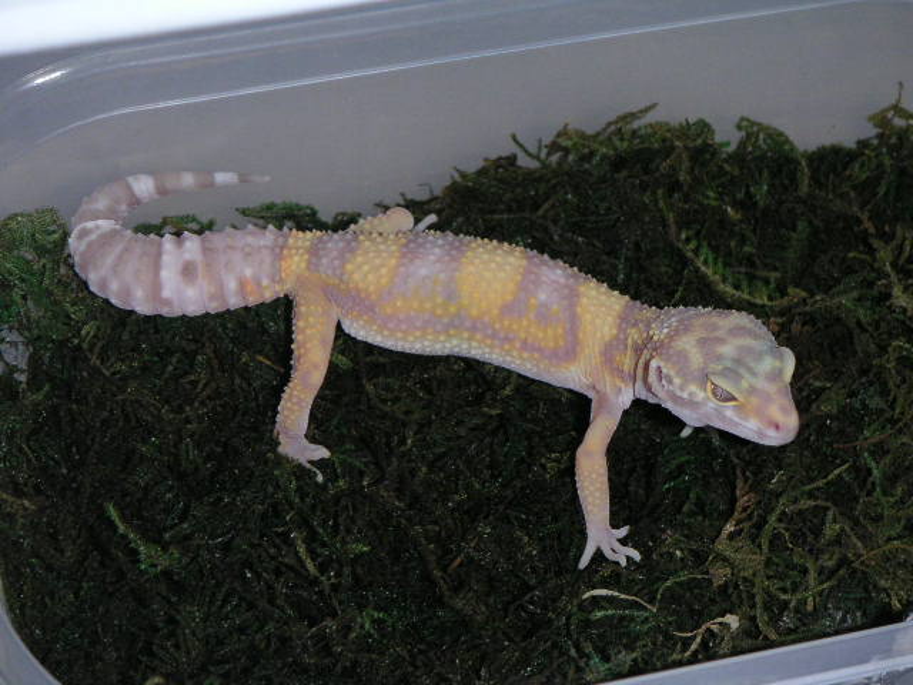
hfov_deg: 17.7
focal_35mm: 111
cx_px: 456
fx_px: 2928
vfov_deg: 13.3
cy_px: 342
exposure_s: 1/111
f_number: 8
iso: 160
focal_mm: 17.1
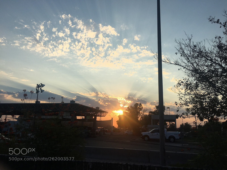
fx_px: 190
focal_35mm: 29
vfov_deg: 48.2
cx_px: 114
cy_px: 85
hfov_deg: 61.7
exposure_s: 1/1451
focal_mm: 4.15
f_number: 2.2
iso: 25
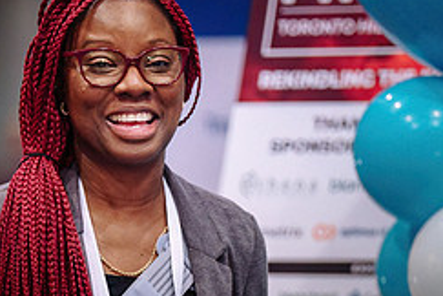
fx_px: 4762
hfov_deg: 5.3
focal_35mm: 387
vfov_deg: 3.5
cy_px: 301
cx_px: 105
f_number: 2.8
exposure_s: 1/80
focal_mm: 159
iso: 800
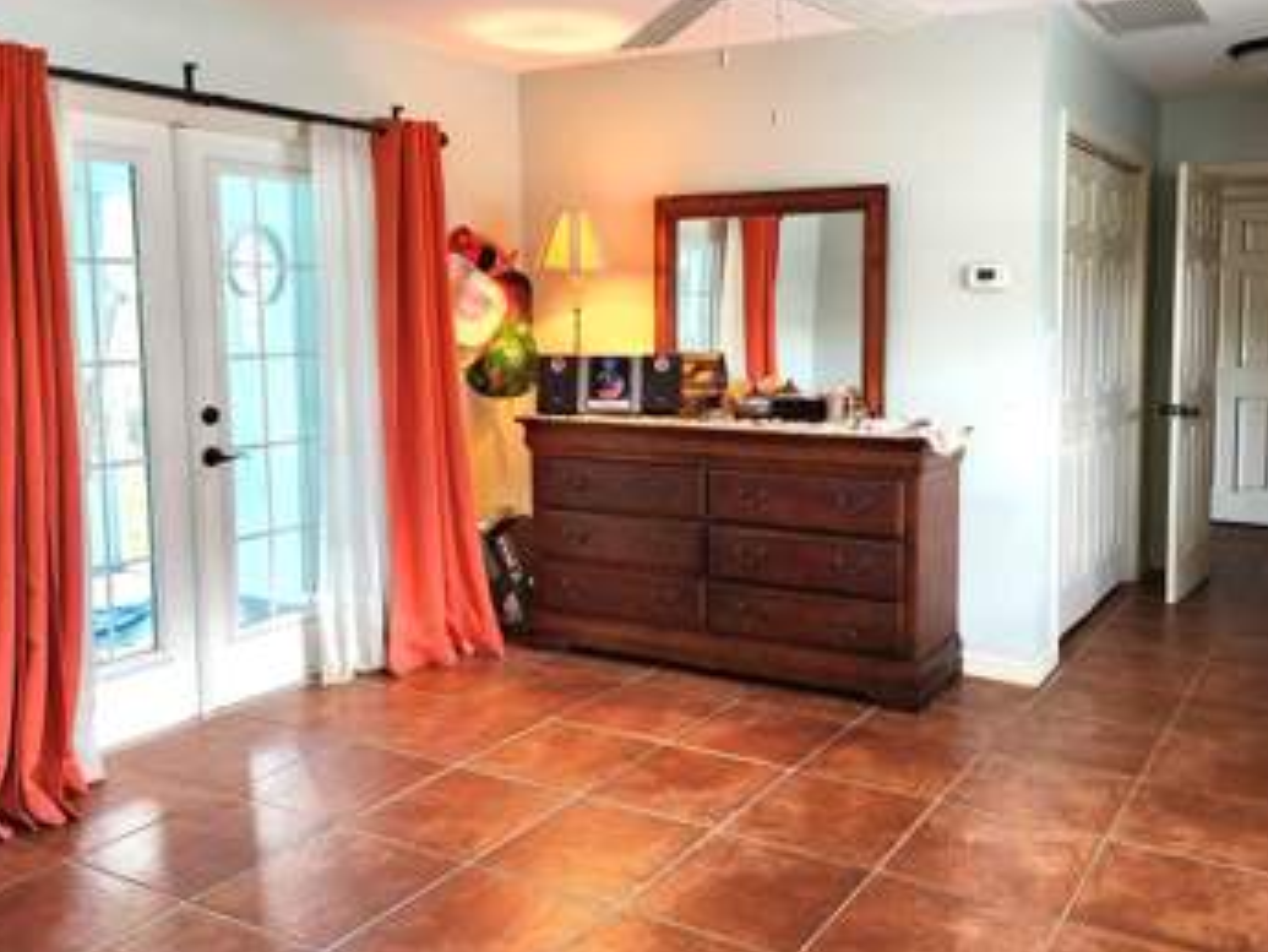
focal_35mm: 32
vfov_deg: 44.1
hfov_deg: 56.5
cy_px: 412
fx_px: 1173
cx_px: 739
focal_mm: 5.4
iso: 400
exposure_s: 1/120
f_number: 1.8
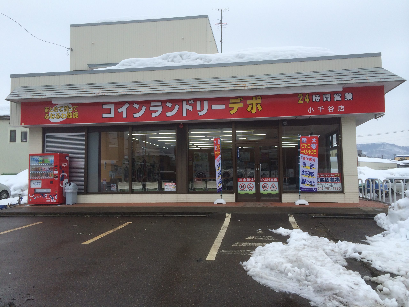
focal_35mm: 30
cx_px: 204
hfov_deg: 60.0
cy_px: 154
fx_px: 354
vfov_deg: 46.8
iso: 32
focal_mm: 4.12
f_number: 2.2
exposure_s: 1/820
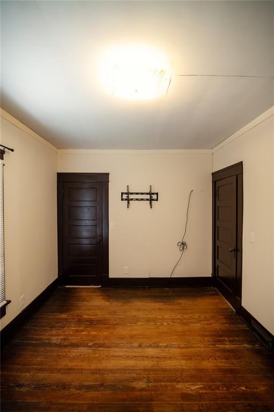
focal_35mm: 16
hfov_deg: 73.7
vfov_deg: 96.8
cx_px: 137
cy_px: 206
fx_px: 183
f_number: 3.2
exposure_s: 1/160
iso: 2000
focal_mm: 16
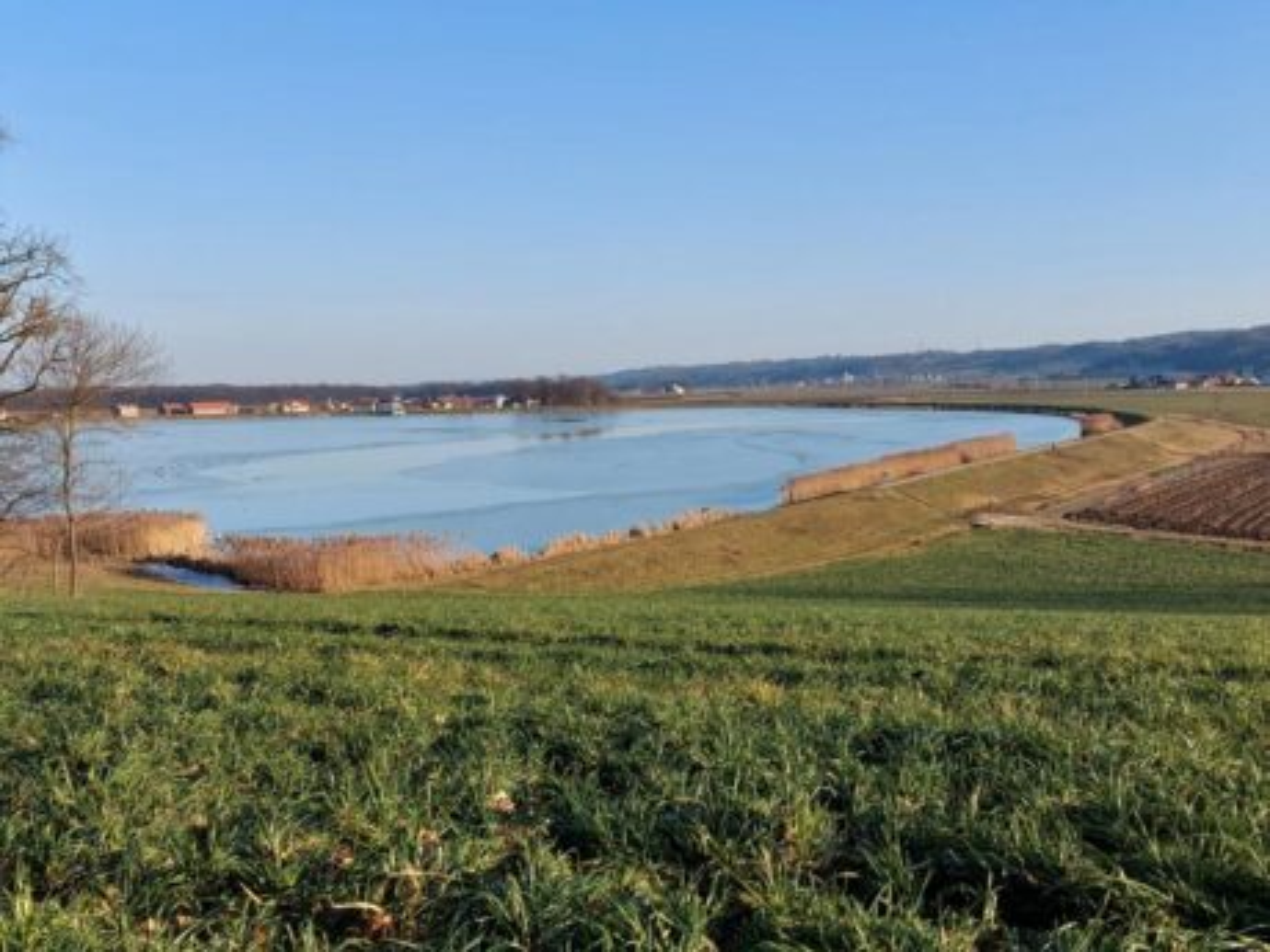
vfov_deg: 56.8
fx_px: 881
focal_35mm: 24
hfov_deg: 71.6
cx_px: 635
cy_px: 476
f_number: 1.8
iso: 32
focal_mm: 5.23
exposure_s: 1/659
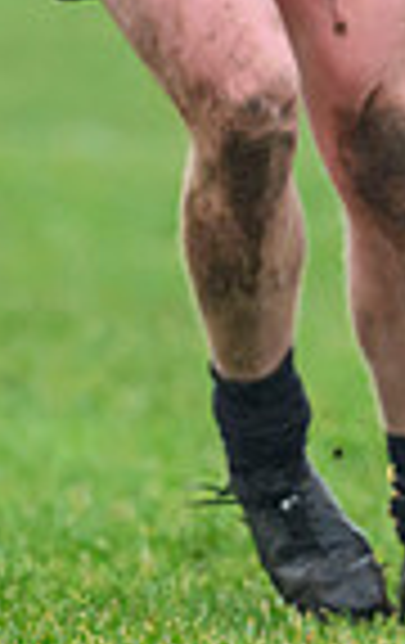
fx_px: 34055
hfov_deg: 0.7
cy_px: 2
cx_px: 979
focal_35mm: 1938
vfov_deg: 1.1
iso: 2500
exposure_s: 1/1250
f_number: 3.5
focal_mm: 400
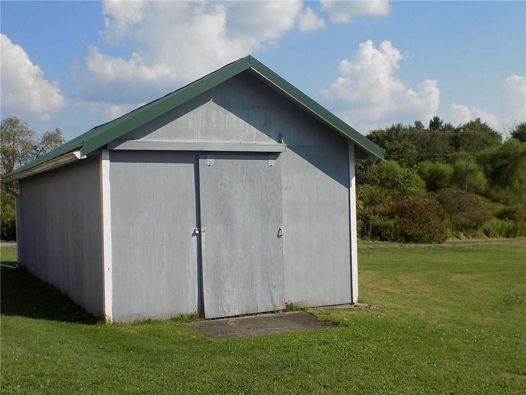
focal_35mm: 41
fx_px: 623
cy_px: 198
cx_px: 263
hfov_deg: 45.8
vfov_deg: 35.1
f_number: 3.6
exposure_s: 1/1000
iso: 80
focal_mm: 7.3
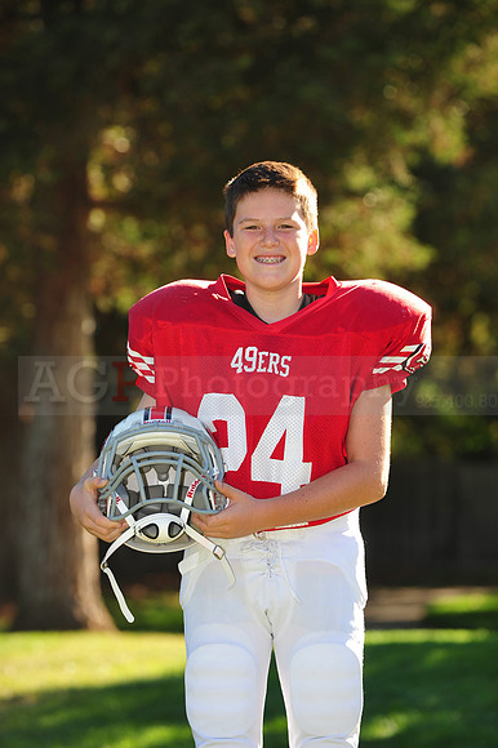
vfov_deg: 12.1
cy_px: 374
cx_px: 249
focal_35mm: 170
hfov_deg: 8.1
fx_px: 3531
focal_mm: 170
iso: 200
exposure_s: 1/320
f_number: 4.5
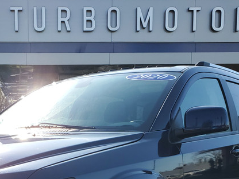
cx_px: 54
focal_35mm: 64
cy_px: 199
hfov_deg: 29.7
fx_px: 442
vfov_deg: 21.7
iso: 50
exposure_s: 1/1292
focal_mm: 4.3
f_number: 1.5
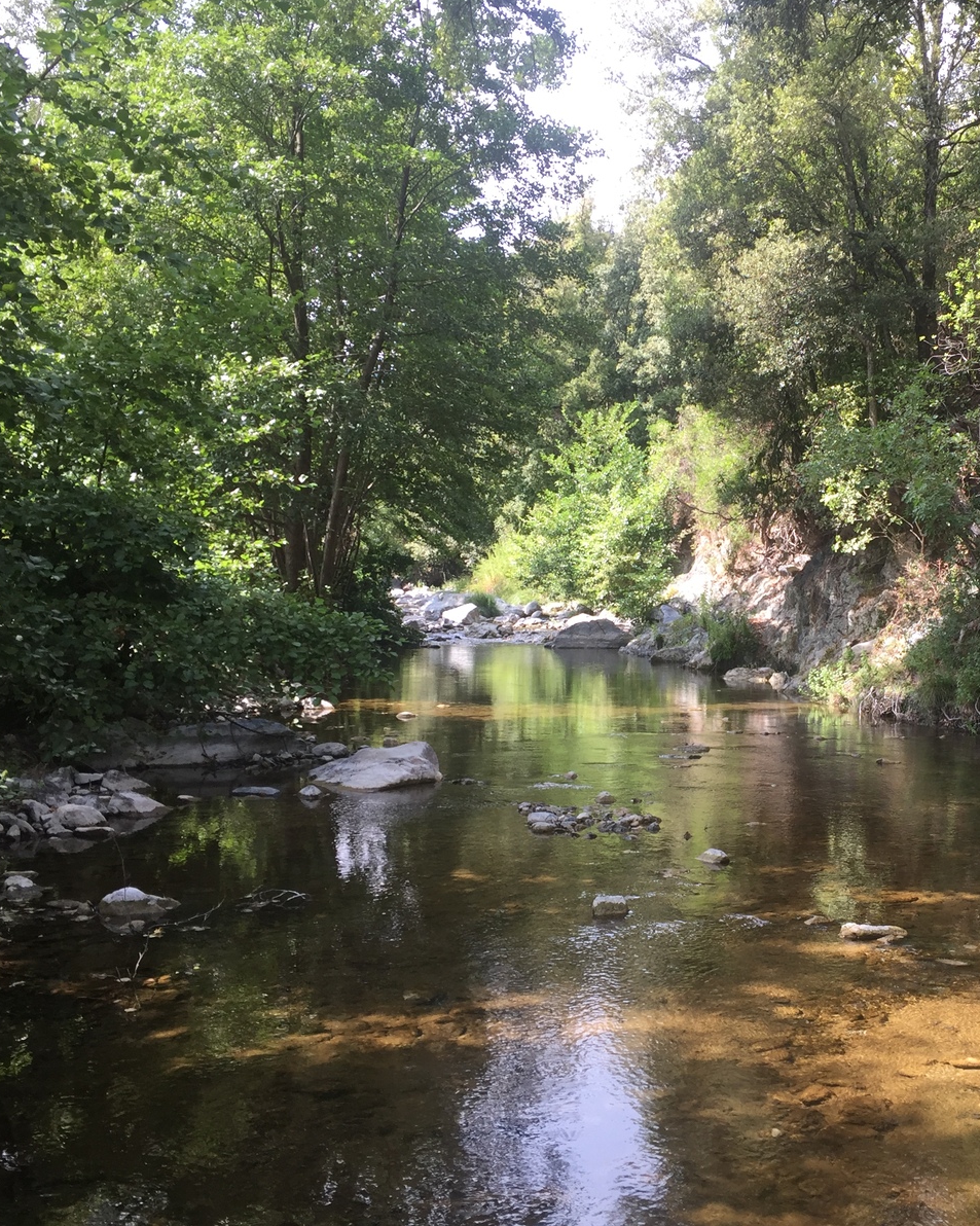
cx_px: 762
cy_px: 610
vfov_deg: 47.9
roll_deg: -1.4
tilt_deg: -0.4
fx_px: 1378
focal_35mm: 38
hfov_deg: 37.9
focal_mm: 4.15
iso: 32
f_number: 2.2
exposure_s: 1/196
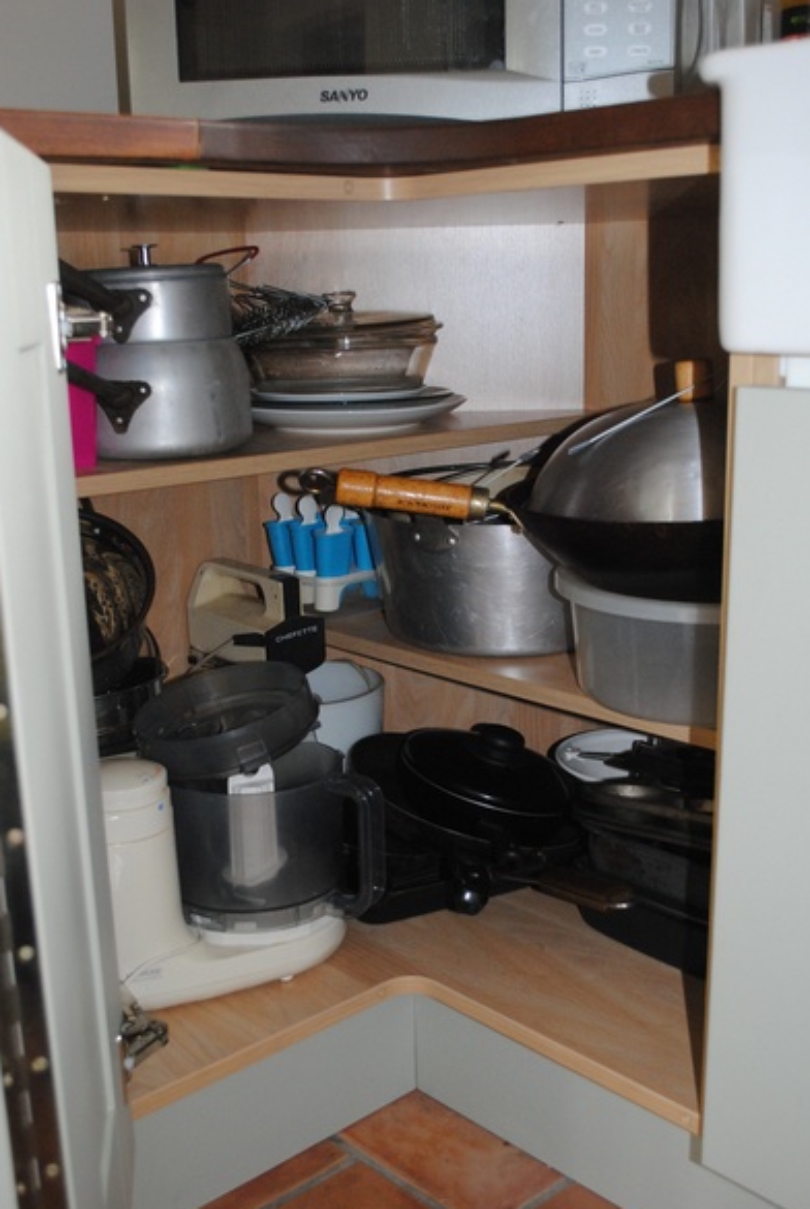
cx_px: 401
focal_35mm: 40
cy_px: 616
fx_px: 1345
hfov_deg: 33.5
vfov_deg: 48.4
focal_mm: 26
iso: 800
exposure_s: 1/60
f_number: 5
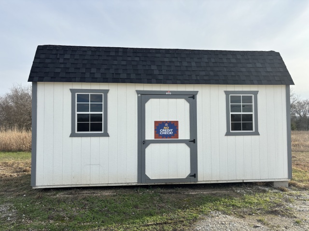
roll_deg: +0.8
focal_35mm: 26
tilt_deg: +2.6
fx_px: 232
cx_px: 154
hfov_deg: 67.3
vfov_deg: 53.1
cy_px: 116
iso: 50
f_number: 1.6
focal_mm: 5.96
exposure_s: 1/2288
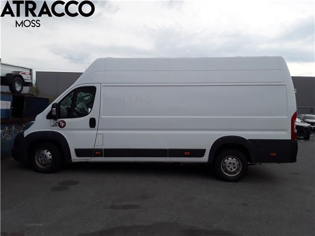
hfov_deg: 63.4
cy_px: 118
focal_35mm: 28
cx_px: 158
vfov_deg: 49.7
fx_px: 255
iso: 40
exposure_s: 1/1239
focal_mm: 2.91
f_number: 1.9
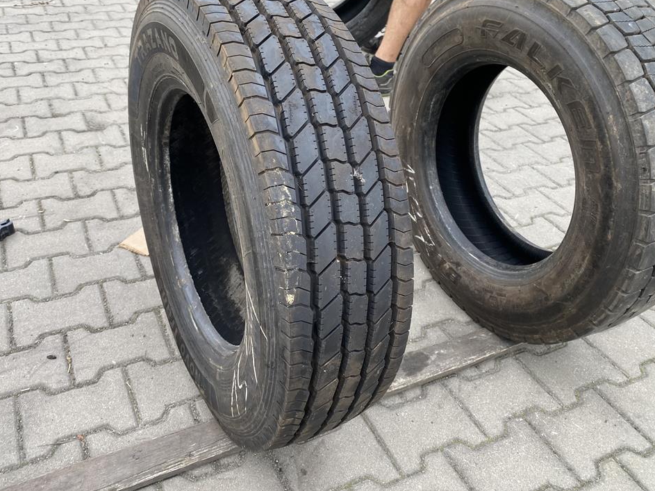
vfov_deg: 46.8
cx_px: 318
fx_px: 568
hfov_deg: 60.0
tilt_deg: -35.3
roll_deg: -6.6
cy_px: 229
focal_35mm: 30
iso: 40
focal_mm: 4.25
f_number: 1.8
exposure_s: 1/121
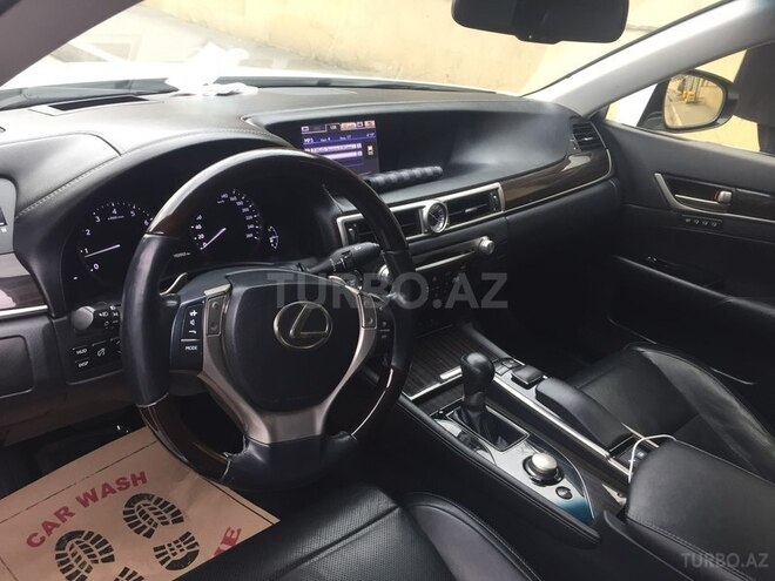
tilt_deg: -24.9
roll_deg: -6.8
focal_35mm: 29
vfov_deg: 48.2
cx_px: 388
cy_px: 290
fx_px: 649
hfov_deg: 61.7
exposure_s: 1/33
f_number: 2.2
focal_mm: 4.15
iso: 40
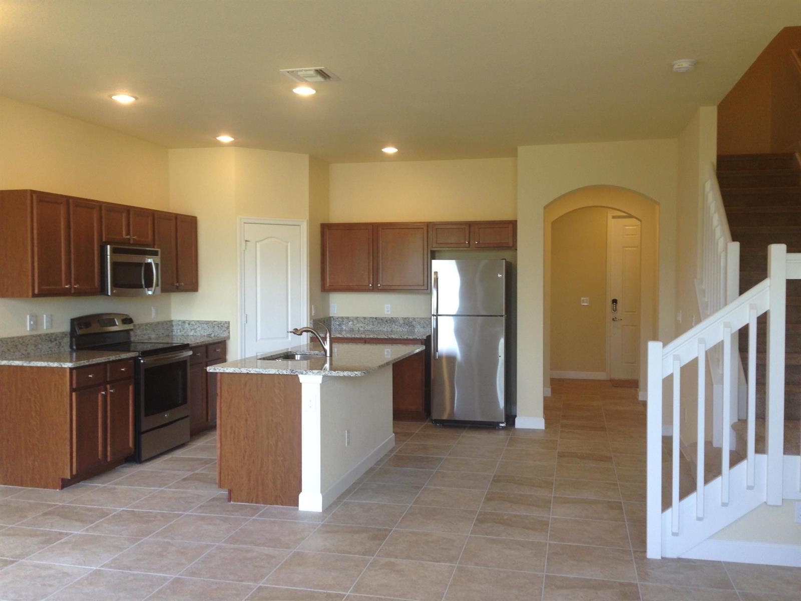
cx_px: 400
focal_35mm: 33
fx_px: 764
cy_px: 300
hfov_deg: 55.4
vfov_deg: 42.9
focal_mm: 4.12
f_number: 2.4
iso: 50
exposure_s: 1/24
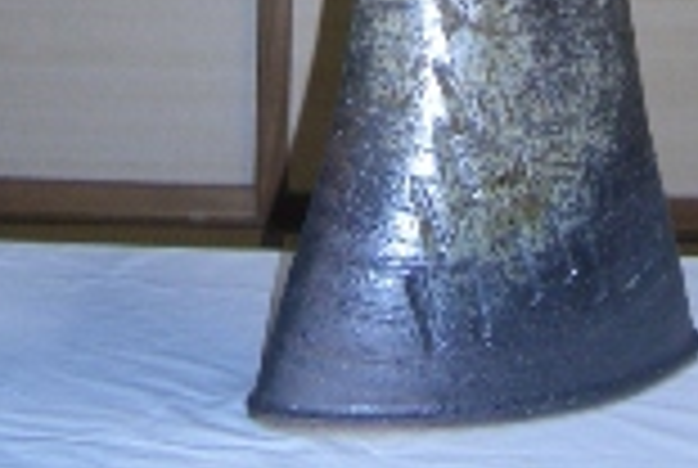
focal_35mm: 105
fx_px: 2040
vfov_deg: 12.0
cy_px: -396
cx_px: 270
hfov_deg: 19.4
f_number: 2.6
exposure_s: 1/60
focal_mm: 5.8
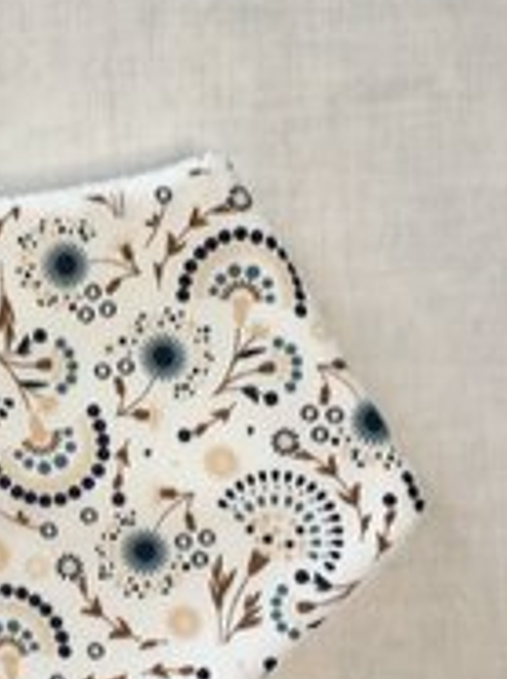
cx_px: -102
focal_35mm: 75
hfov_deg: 18.6
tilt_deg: -86.7
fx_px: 1468
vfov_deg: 25.9
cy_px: 442
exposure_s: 1/50
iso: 32
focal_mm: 4.15
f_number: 2.2
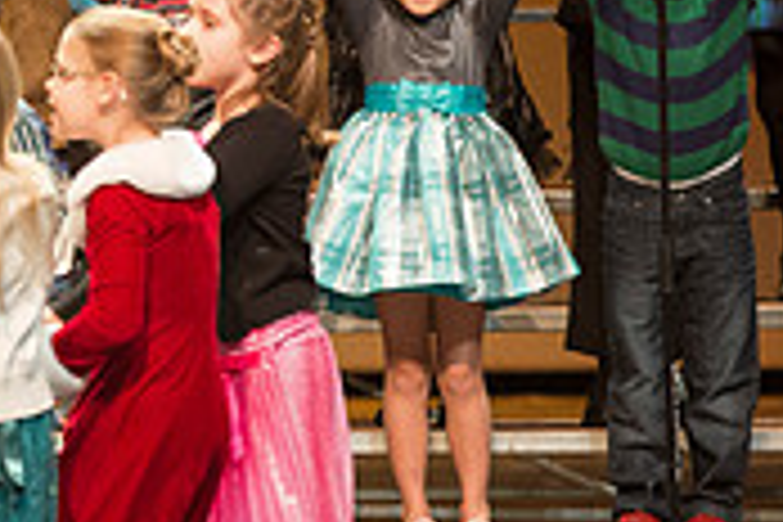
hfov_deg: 3.5
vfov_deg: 2.4
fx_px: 12658
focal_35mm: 582
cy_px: 223
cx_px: -310
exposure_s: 1/200
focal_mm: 175
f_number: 2.8
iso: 2500
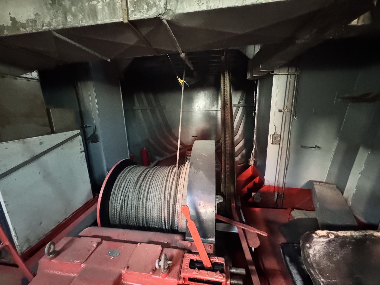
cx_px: 190
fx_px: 154
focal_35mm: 14
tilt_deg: -10.2
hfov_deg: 102.1
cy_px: 142
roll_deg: +2.5
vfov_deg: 85.7
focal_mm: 2.22
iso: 2500
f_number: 2.2
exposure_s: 1/30
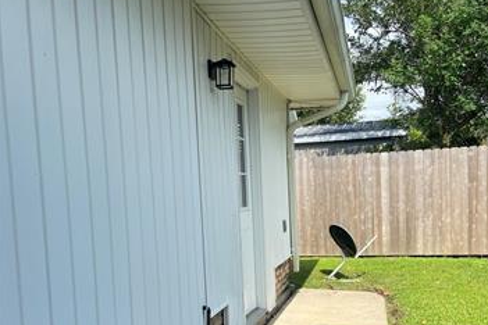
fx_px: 502
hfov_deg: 51.9
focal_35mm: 37
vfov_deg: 35.0
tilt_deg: -6.3
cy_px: 251
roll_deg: +2.3
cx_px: 247
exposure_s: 1/1543
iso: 32
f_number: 1.8
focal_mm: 4.25
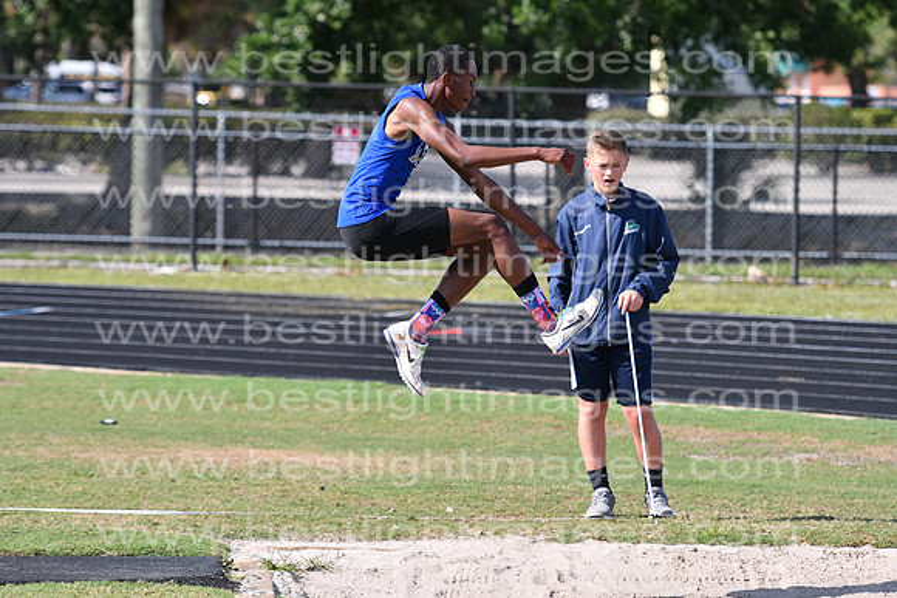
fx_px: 4673
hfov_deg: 11.0
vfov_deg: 7.3
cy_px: 299
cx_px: 448
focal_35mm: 188
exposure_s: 1/2000
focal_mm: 125
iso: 200
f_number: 4
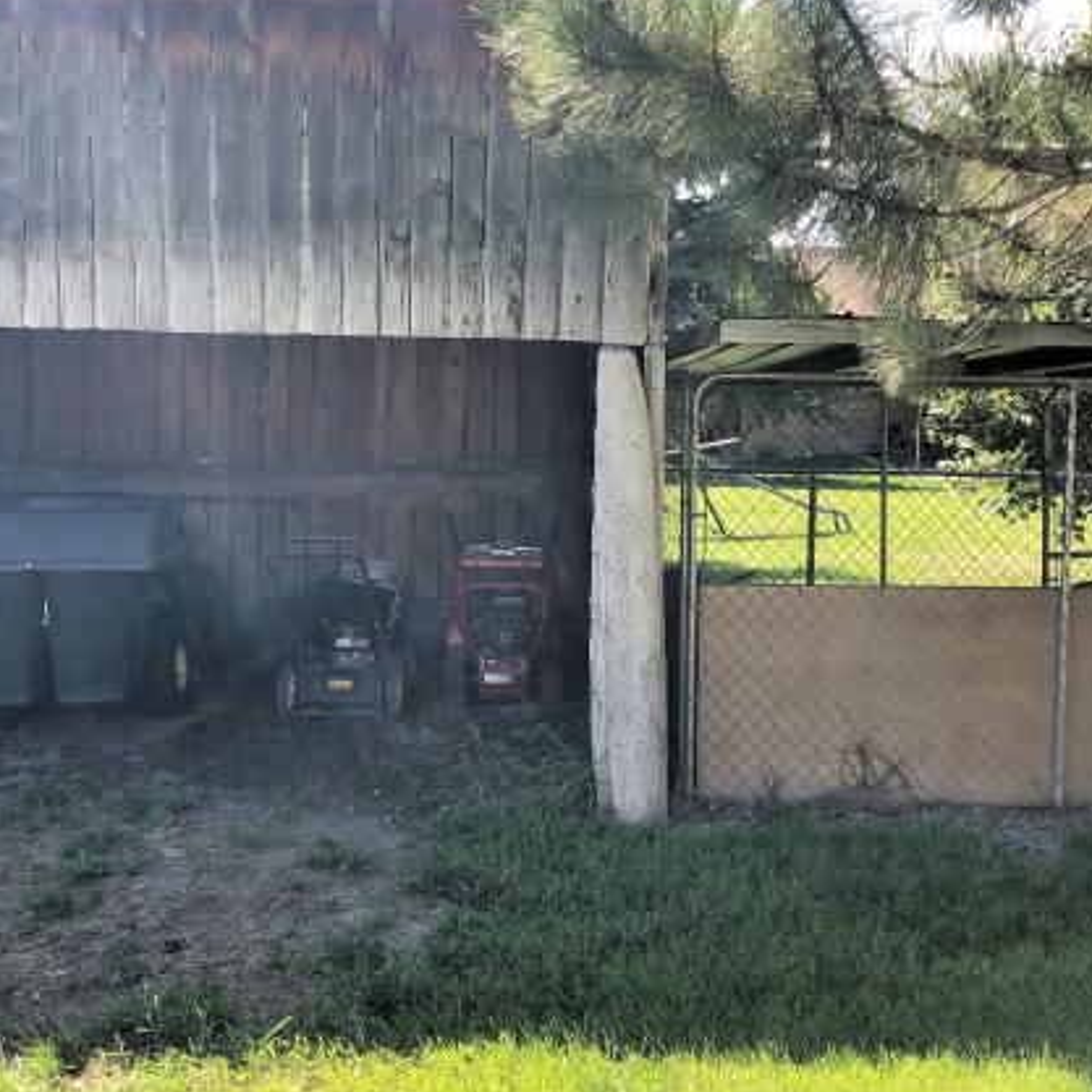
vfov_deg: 43.8
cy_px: 471
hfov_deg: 43.6
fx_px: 1356
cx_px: 437
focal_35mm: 38
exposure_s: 1/345
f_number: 1.8
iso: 20
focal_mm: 3.99
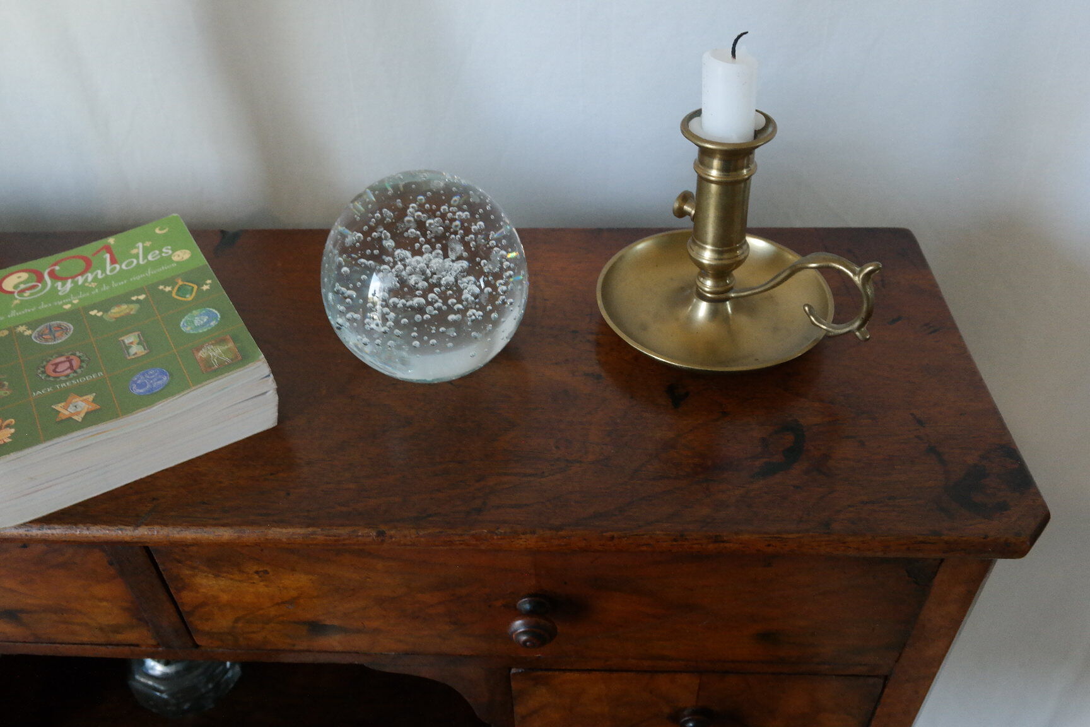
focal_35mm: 30
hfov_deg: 61.9
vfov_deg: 43.6
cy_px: 364
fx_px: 908
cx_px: 545
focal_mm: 20
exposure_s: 1/30
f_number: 5.6
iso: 1600
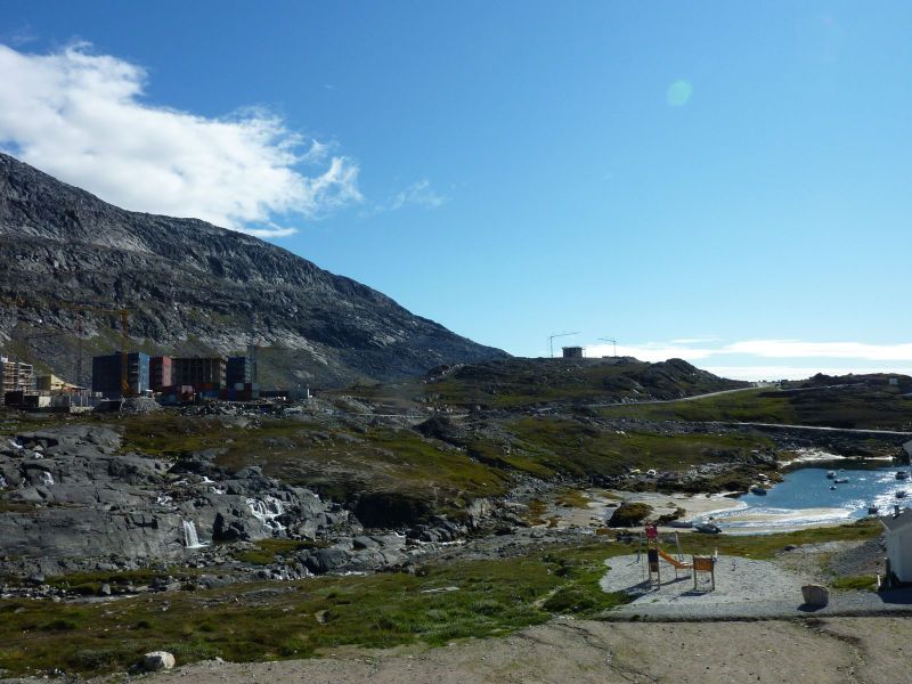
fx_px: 659
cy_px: 342
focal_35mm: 25
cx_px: 456
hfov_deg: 69.4
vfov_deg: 54.9
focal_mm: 4.1
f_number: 5.6
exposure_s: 1/500
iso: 80
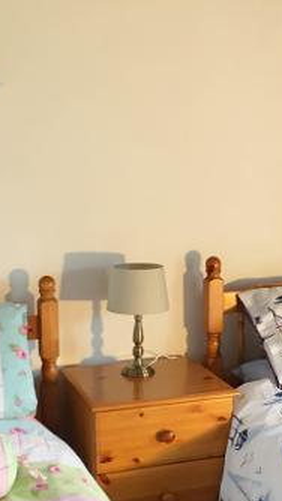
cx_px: 219
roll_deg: +0.6
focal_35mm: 63
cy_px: 271
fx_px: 837
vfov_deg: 33.3
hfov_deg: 19.0
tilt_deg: -9.5
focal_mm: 4.15
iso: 80
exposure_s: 1/33
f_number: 2.2
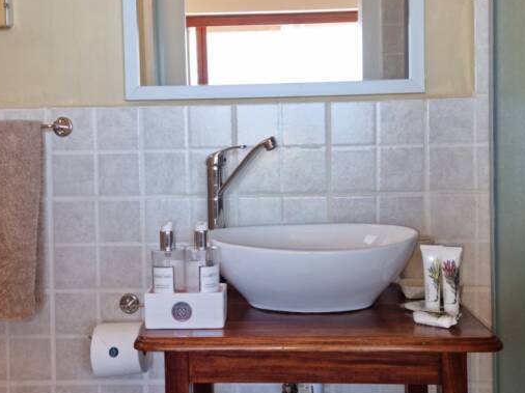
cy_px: 160
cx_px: 239
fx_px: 622
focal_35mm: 41
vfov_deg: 35.0
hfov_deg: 45.7
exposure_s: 1/50
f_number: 2
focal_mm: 5.9
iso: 32
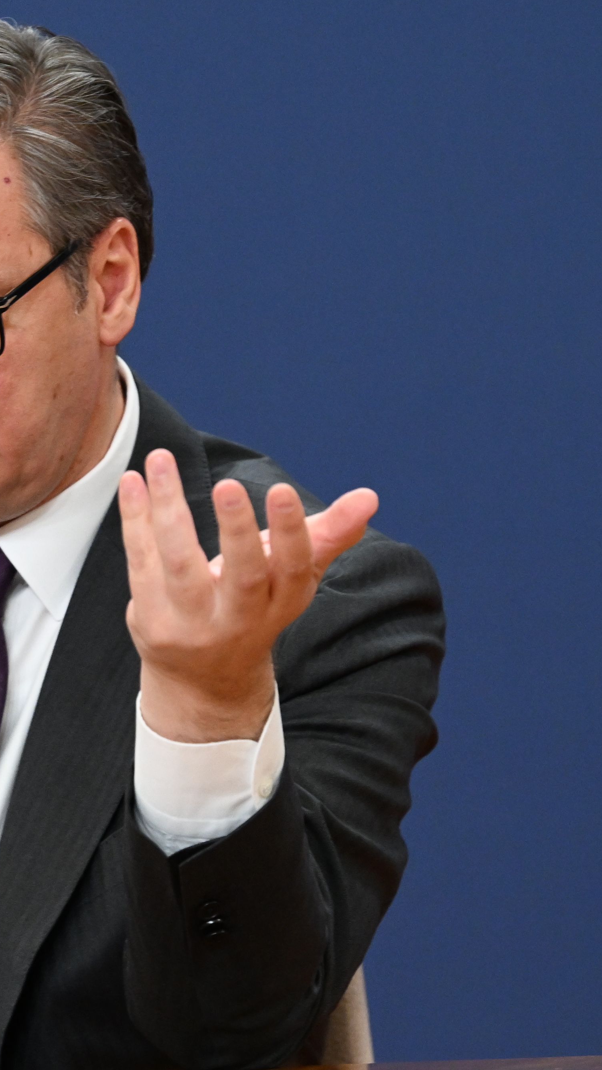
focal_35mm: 425
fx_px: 12062
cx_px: -159
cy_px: 534
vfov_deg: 5.1
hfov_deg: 2.9
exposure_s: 1/400
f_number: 4
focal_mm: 180
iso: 3200
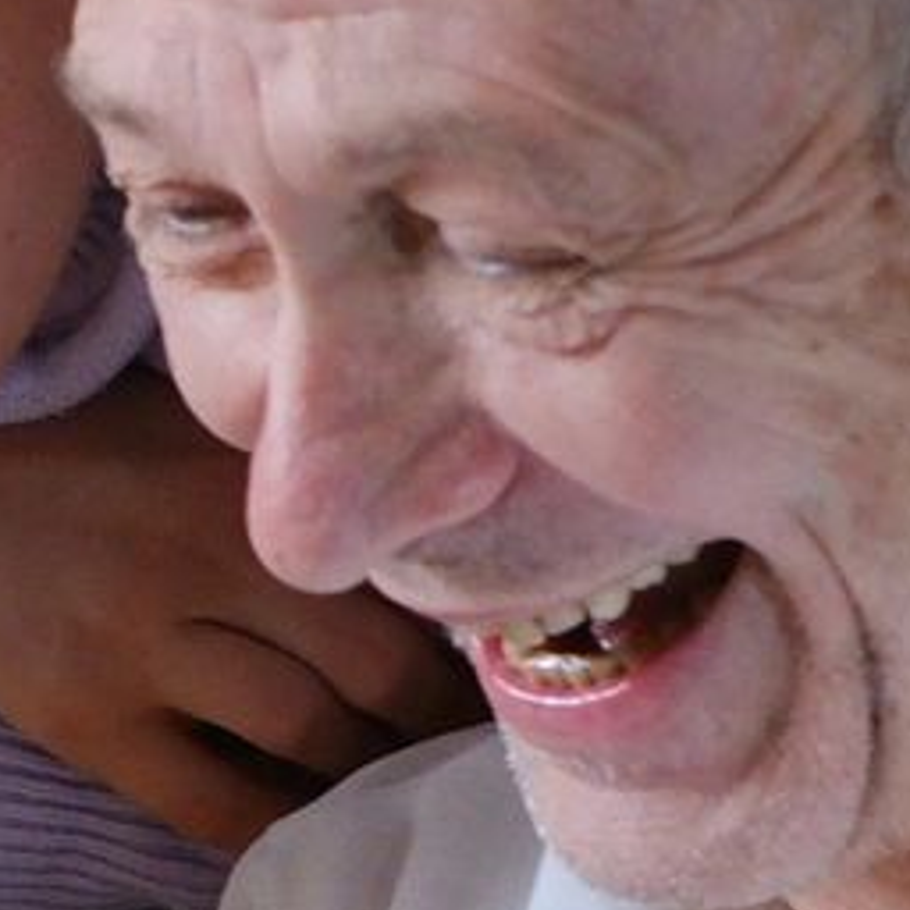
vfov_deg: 5.5
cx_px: -418
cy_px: 1401
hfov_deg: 5.5
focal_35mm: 317
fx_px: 9428
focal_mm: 30
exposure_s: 1/80
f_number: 2.8
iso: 1250
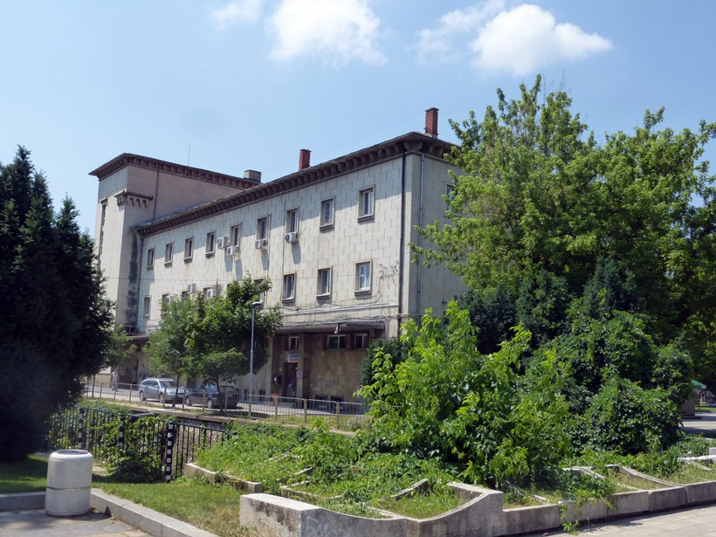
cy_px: 268
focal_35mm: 35
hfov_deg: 52.6
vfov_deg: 40.7
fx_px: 724
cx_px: 358
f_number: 3.7
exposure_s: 1/1000
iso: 160
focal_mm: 6.1
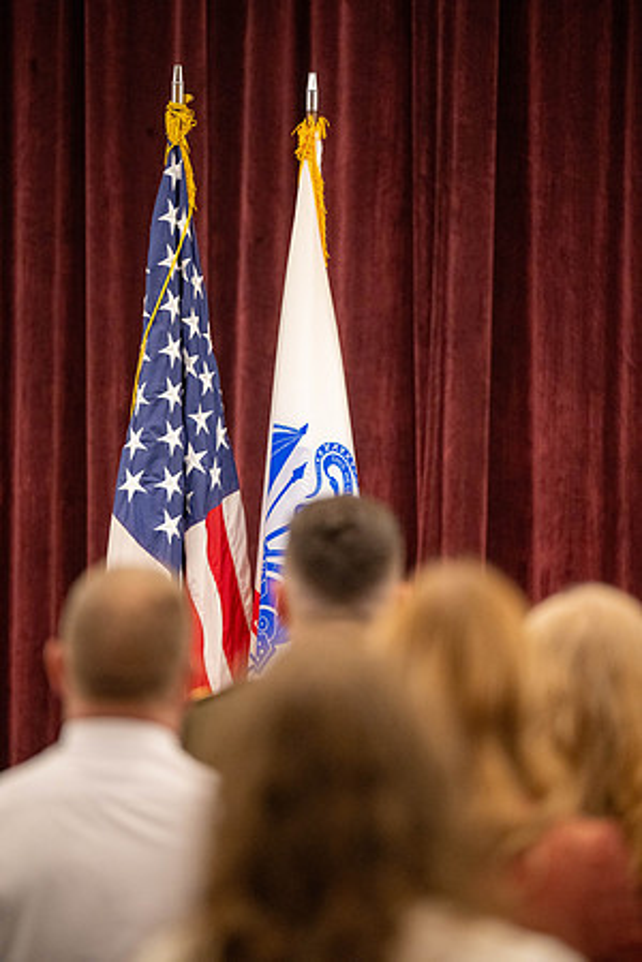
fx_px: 5350
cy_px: 481
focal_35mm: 200
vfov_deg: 10.3
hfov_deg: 6.9
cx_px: 321
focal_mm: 200
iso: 5000
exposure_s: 1/200
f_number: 2.8
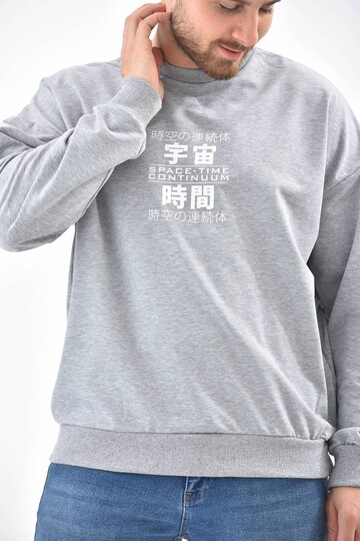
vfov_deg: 10.8
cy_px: 270
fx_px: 2850
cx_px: 180
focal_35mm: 190
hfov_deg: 7.2
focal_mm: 190
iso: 100
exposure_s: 1/160
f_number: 7.1
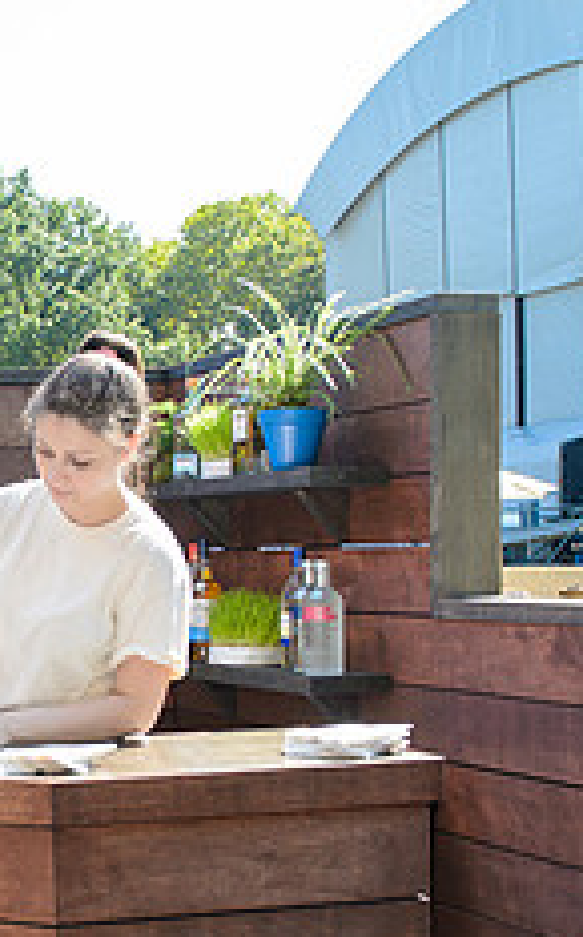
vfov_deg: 30.8
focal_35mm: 66
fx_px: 1683
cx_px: -165
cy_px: 643
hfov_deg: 18.4
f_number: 5
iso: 125
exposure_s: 1/100
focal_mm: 26
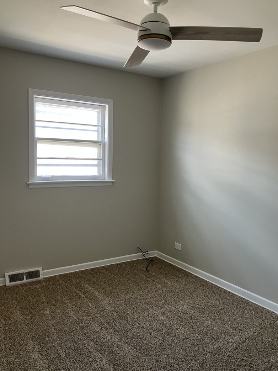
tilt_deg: -5.0
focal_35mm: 29
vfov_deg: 61.7
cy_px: 189
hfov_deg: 48.2
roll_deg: -1.6
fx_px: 311
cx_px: 139
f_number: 1.8
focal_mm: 3.99
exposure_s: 1/61
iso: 80
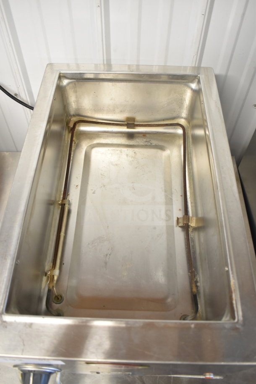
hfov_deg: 43.6
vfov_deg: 61.9
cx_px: 128
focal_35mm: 30
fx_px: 320
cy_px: 192
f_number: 3.8
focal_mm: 20
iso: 800
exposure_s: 1/30
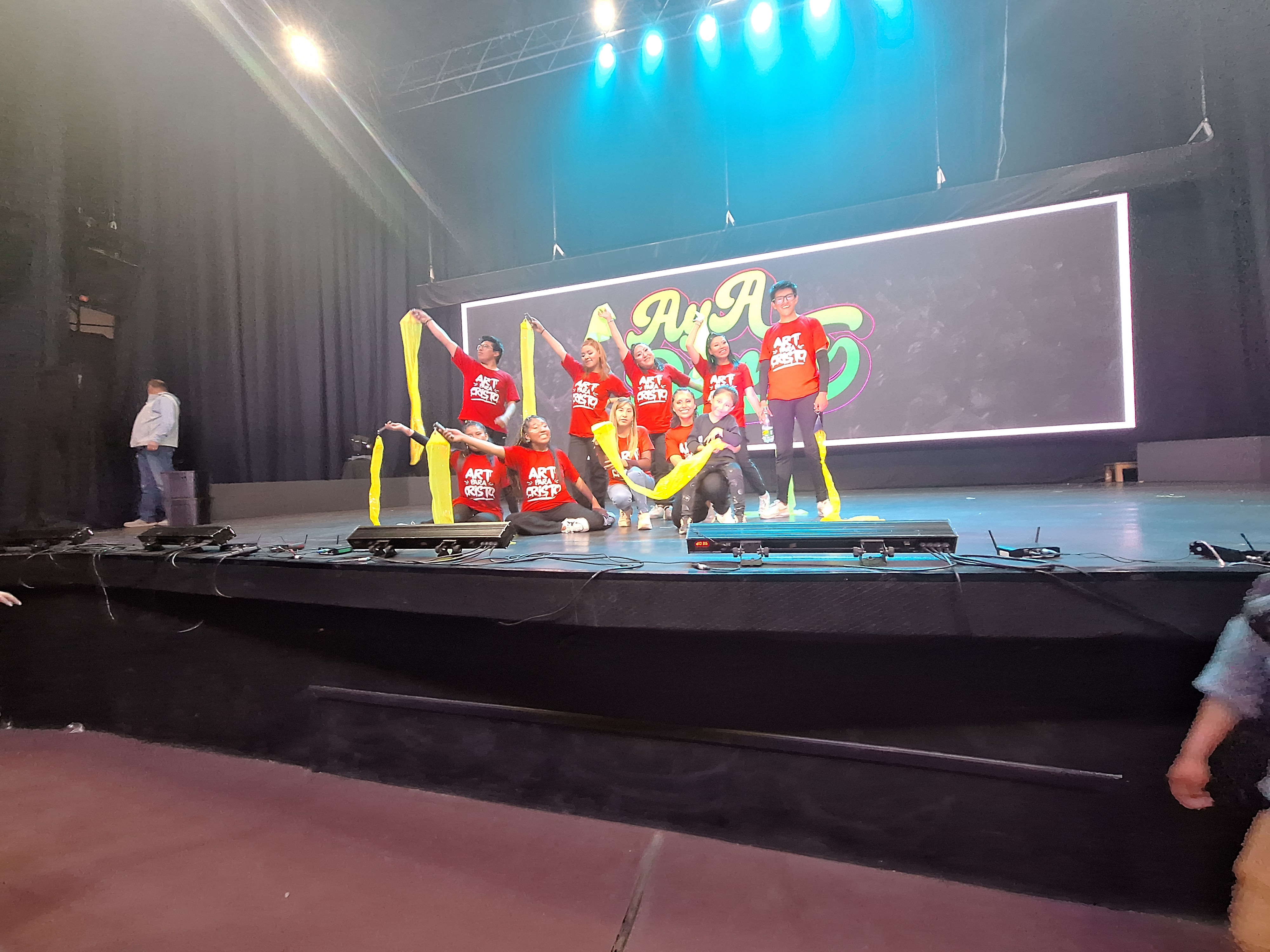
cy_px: 476
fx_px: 477
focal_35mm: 13
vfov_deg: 89.9
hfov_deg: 106.2
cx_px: 635
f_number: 2.2
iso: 200
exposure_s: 1/25
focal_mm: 1.74
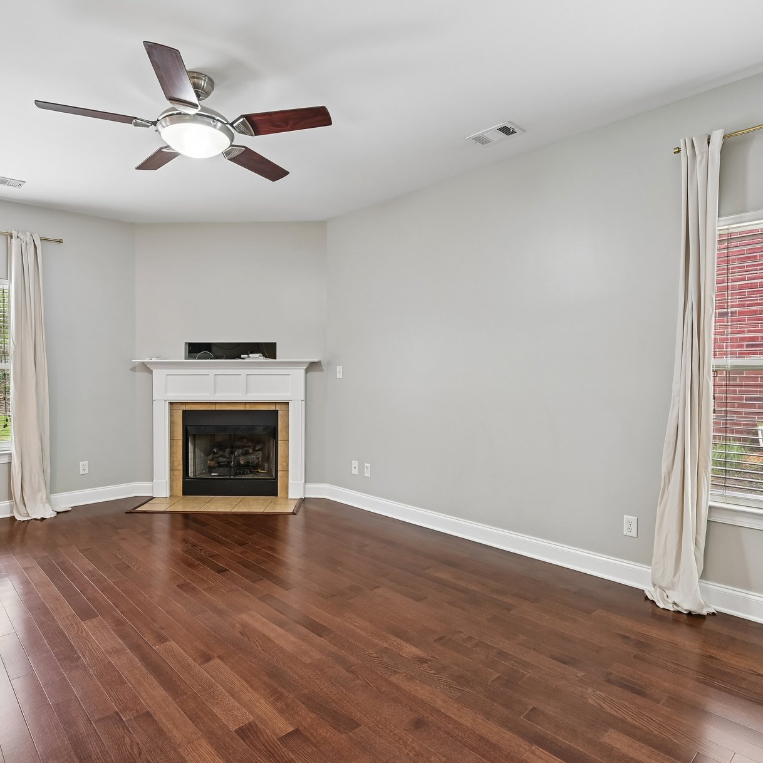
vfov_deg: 74.8
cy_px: 366
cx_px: 349
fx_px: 499
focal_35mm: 20
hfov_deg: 74.7
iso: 400
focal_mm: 14
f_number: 8
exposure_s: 1/10
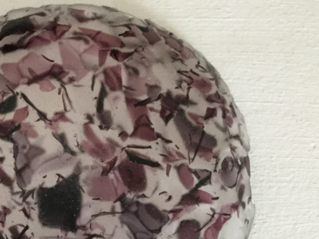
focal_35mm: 63
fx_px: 581
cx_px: 83
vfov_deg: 23.1
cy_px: 178
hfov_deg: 30.3
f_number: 2.4
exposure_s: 1/17
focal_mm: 3.3
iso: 200
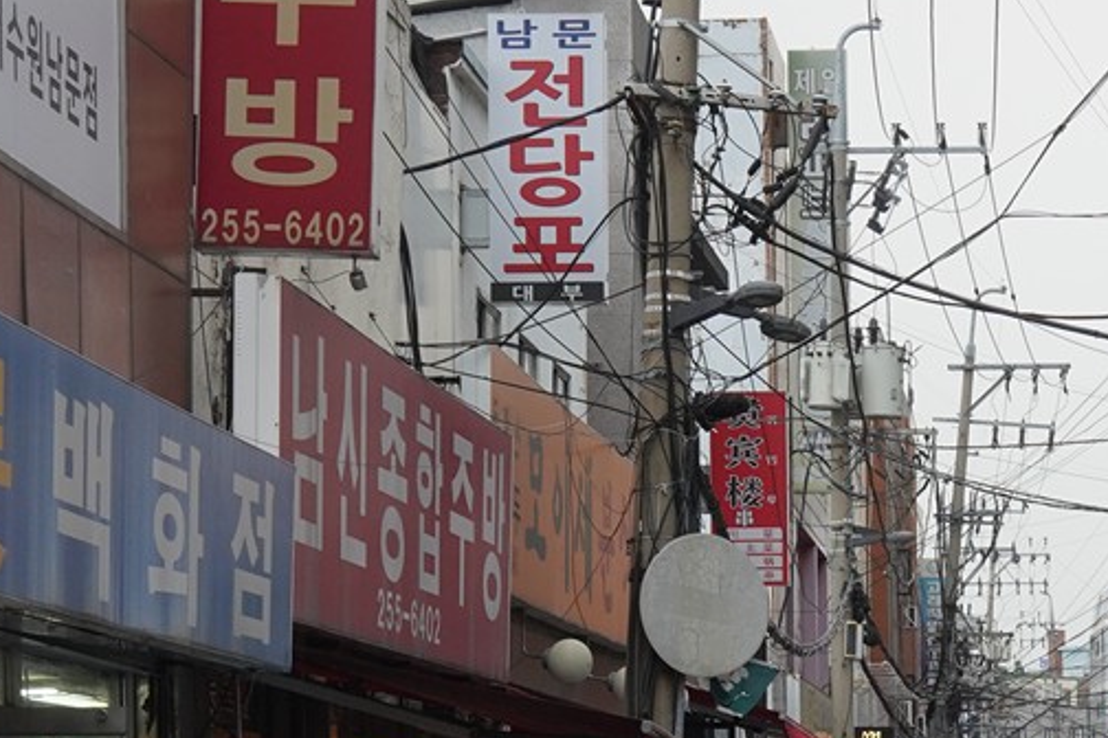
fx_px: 4278
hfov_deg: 14.6
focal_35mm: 139
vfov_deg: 9.8
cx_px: 1005
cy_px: 821
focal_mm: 35
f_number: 11
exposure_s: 1/100
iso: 800
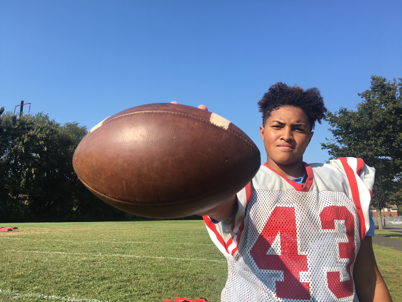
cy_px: 151
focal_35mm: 29
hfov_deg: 61.7
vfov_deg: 48.2
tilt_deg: +11.5
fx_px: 337
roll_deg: -0.3
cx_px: 201
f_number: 2.2
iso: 25
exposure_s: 1/1166
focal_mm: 4.15
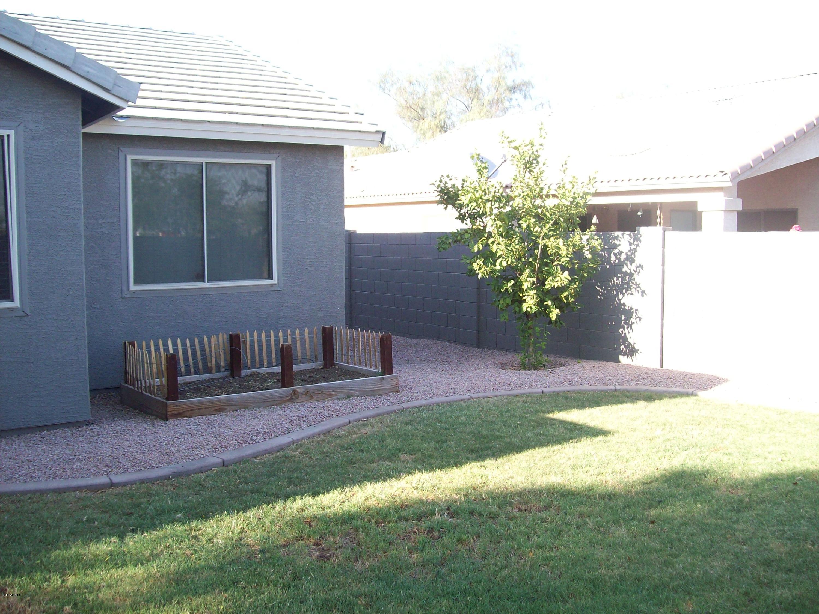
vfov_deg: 39.7
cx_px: 410
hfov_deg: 51.4
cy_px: 307
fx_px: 852
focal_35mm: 36
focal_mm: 6
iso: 80
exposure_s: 1/206
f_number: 2.7
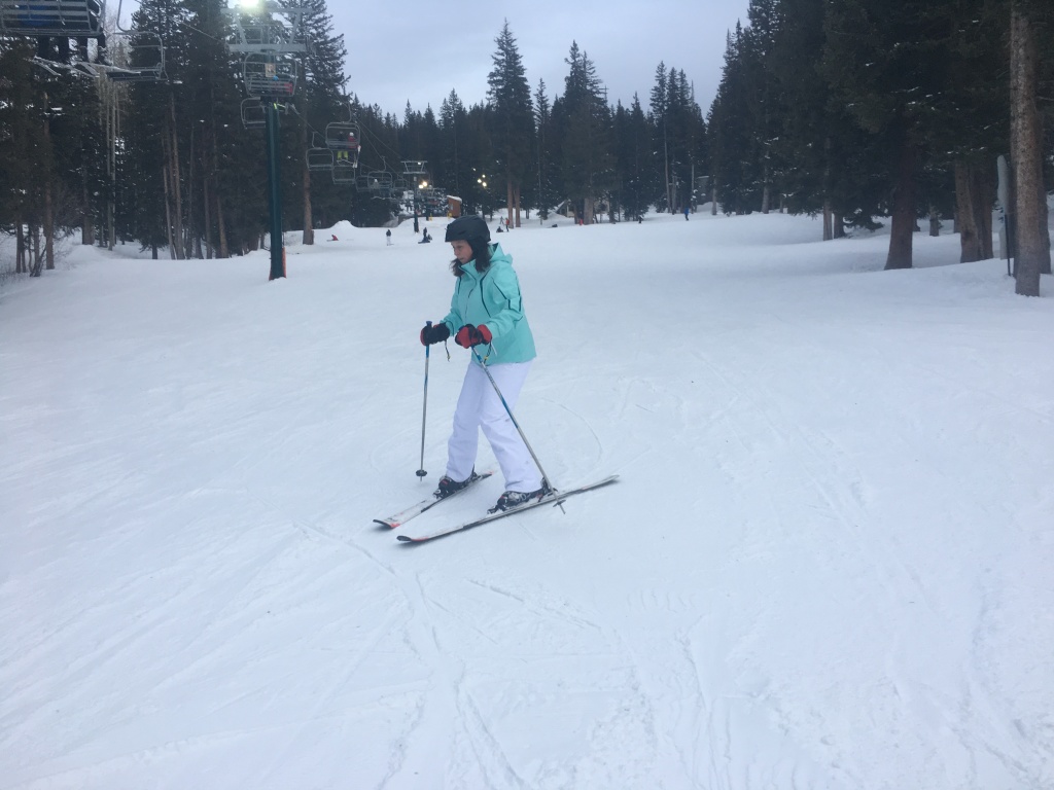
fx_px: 883
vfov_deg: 48.2
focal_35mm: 29
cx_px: 527
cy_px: 395
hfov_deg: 61.7
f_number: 2.2
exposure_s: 1/120
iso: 32
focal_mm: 4.15
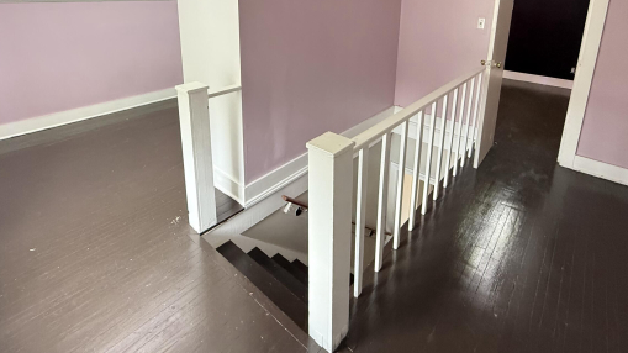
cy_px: 64
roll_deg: -0.6
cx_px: 320
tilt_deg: -13.3
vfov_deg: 51.8
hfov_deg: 86.6
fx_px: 333
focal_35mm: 20
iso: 500
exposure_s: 1/60
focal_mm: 2.22
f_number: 2.2
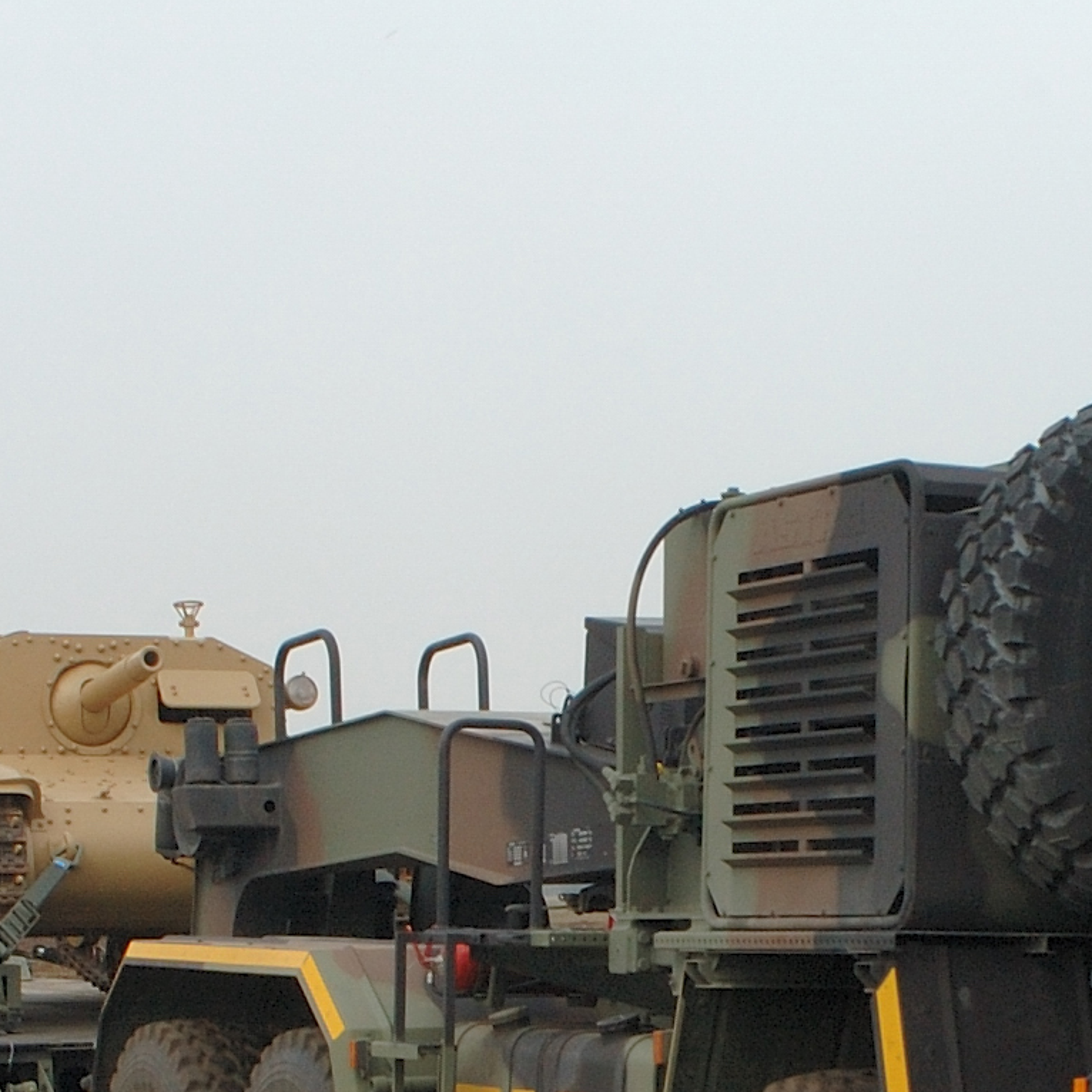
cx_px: 851
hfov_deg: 17.3
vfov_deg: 17.2
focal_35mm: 100
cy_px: 979
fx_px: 3569
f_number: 13
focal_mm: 20
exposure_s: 1/125
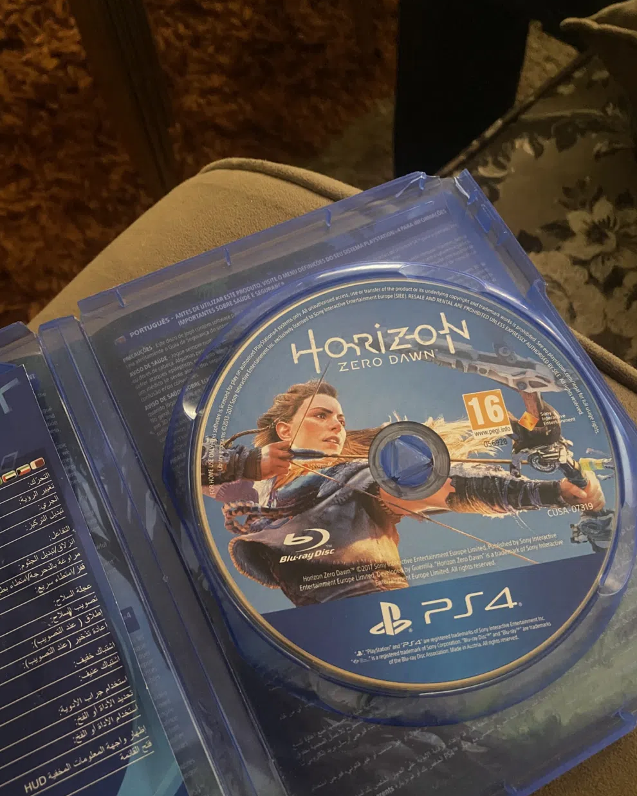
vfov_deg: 62.1
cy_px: 428
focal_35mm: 28
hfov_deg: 51.5
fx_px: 660
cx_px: 309
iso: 1000
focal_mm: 4.25
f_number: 1.8
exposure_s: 1/30
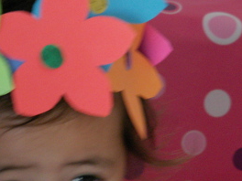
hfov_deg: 4.0
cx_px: 2
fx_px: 3440
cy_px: 154
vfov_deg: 3.0
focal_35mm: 492
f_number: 4
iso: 160
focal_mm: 33.3
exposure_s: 1/15
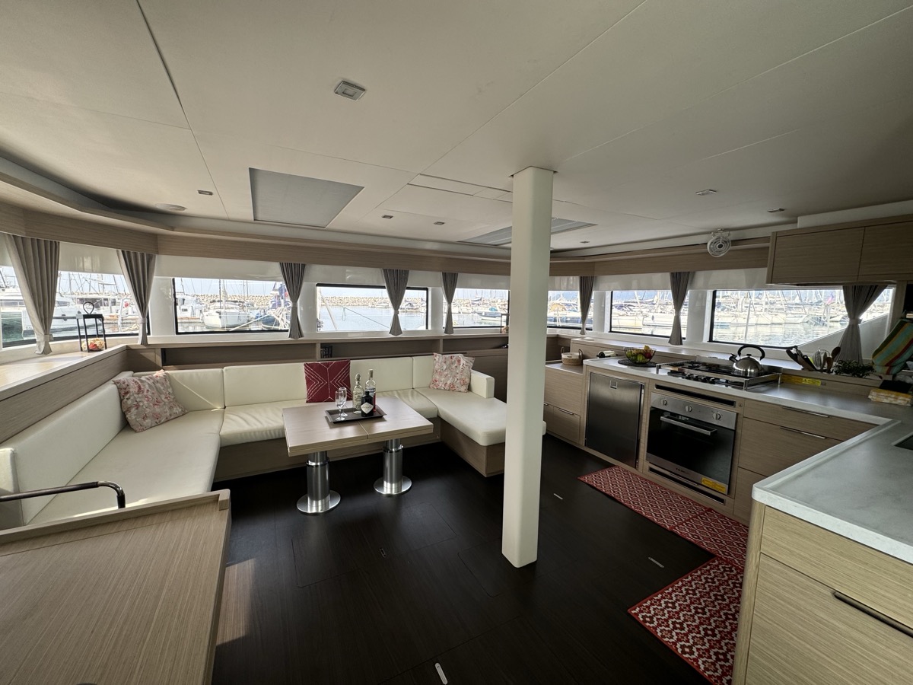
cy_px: 342
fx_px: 369
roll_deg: -0.2
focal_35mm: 14
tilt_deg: -6.3
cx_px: 456
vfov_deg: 85.7
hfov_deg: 102.1
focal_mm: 2.22
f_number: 2.2
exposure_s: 1/99
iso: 40
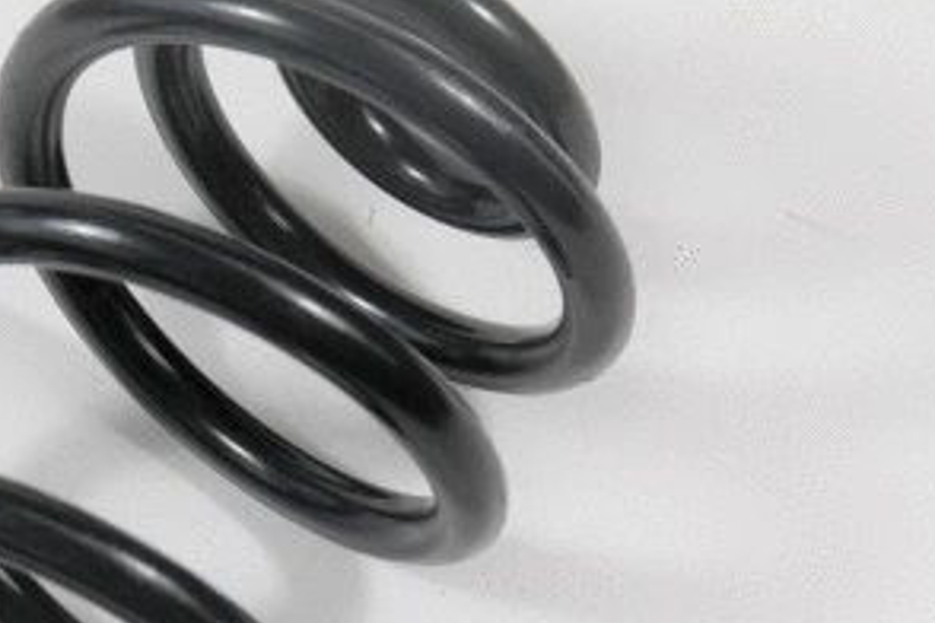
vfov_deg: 9.2
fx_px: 3870
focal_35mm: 149
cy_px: 445
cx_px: 204
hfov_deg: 13.7
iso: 200
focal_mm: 48
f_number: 5.6
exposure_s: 1/50
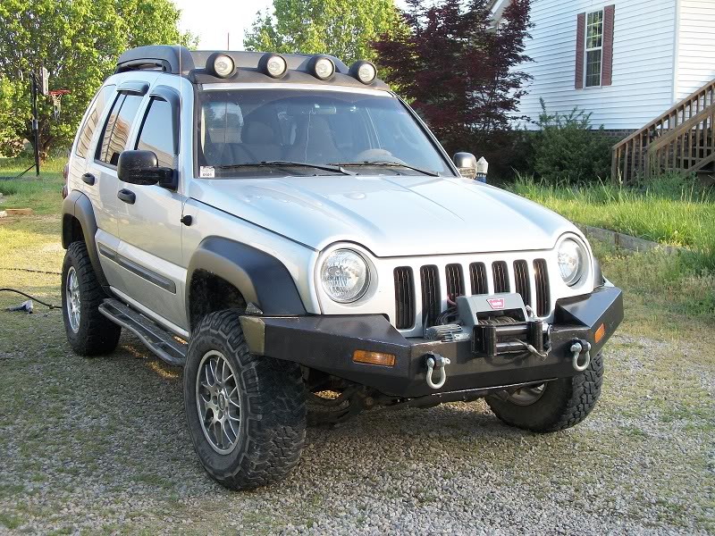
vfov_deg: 29.1
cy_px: 268
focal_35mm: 50
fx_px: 1033
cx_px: 358
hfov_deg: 38.2
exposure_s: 1/125
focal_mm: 8.8
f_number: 3.6
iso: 80
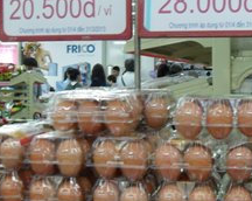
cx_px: 189
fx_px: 529
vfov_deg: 21.5
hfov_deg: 26.5
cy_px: 111
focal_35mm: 71
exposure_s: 1/20
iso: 200
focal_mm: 6.2
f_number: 2.8
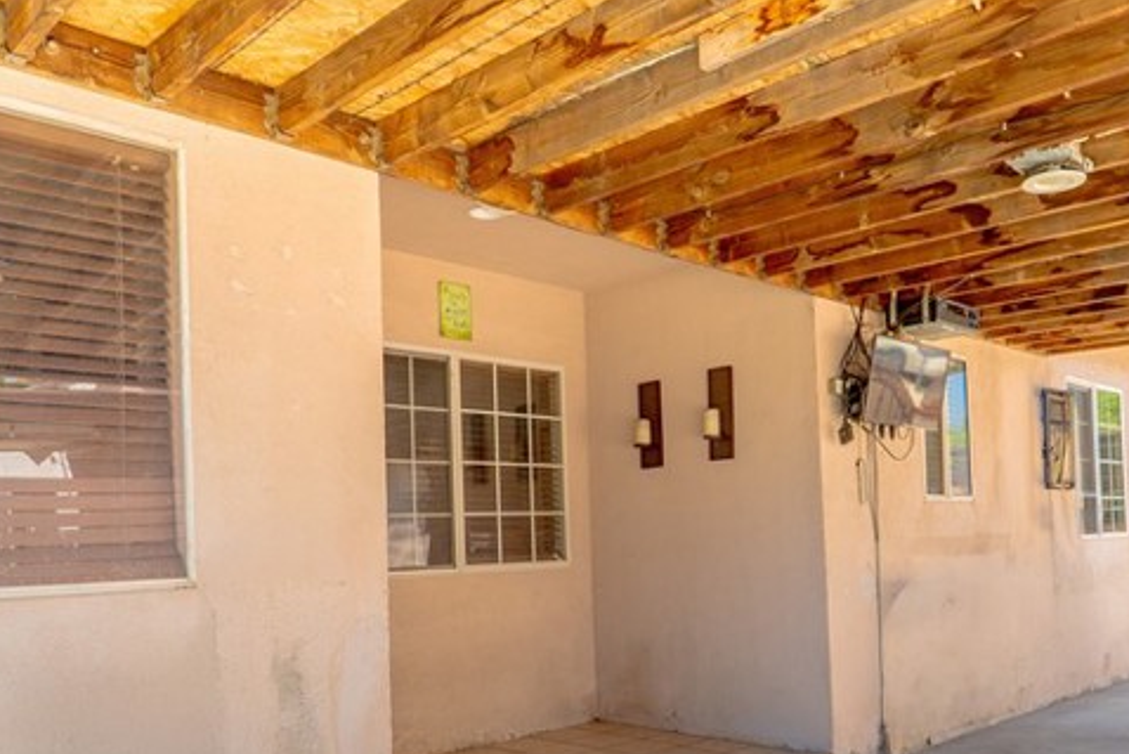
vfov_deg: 42.9
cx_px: 697
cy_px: 514
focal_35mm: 30
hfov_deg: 61.2
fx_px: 941
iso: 100
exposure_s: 1/100
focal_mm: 14
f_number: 6.3
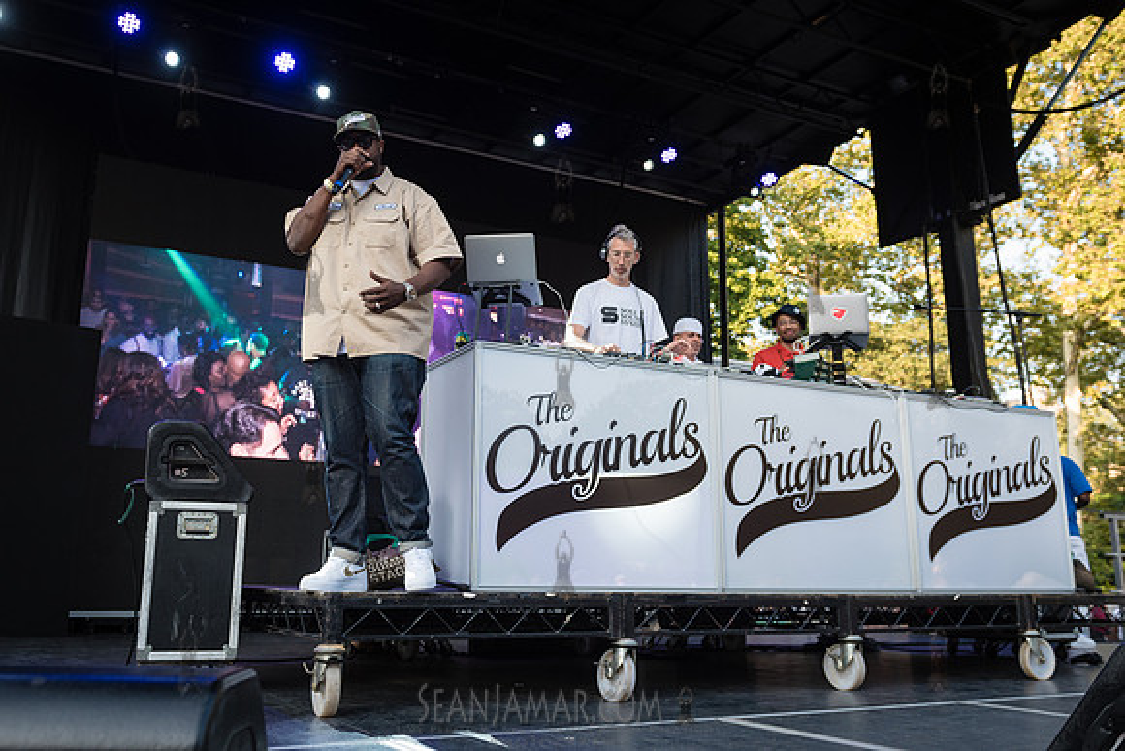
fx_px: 1046
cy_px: 330
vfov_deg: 39.4
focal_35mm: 33
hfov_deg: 56.4
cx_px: 505
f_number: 4
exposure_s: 1/500
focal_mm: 26
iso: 500
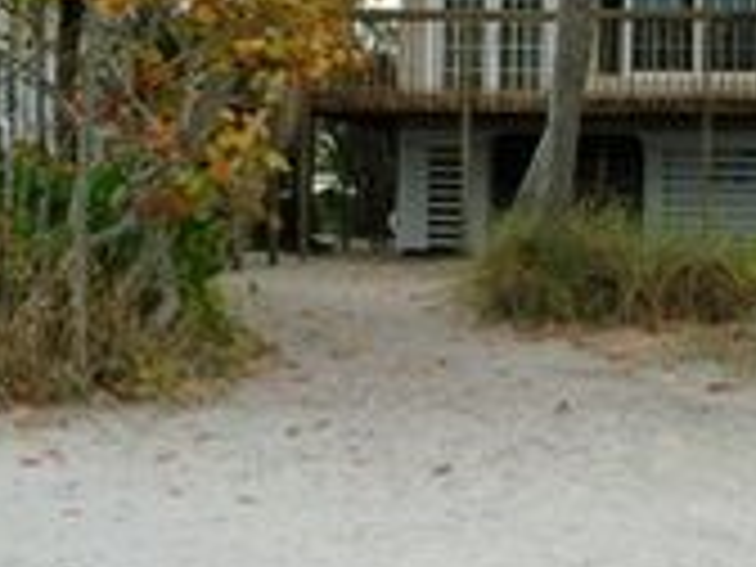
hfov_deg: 24.3
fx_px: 1725
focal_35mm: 79
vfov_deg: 18.5
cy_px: 135
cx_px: 626
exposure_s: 1/294
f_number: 3.7
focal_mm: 6
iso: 50
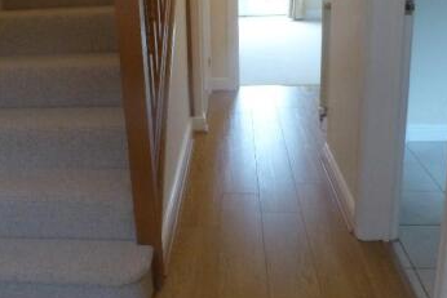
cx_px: 166
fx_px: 522
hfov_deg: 46.0
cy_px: 91
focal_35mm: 42
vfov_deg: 31.6
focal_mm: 4.3
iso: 400
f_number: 3.3
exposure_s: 1/50
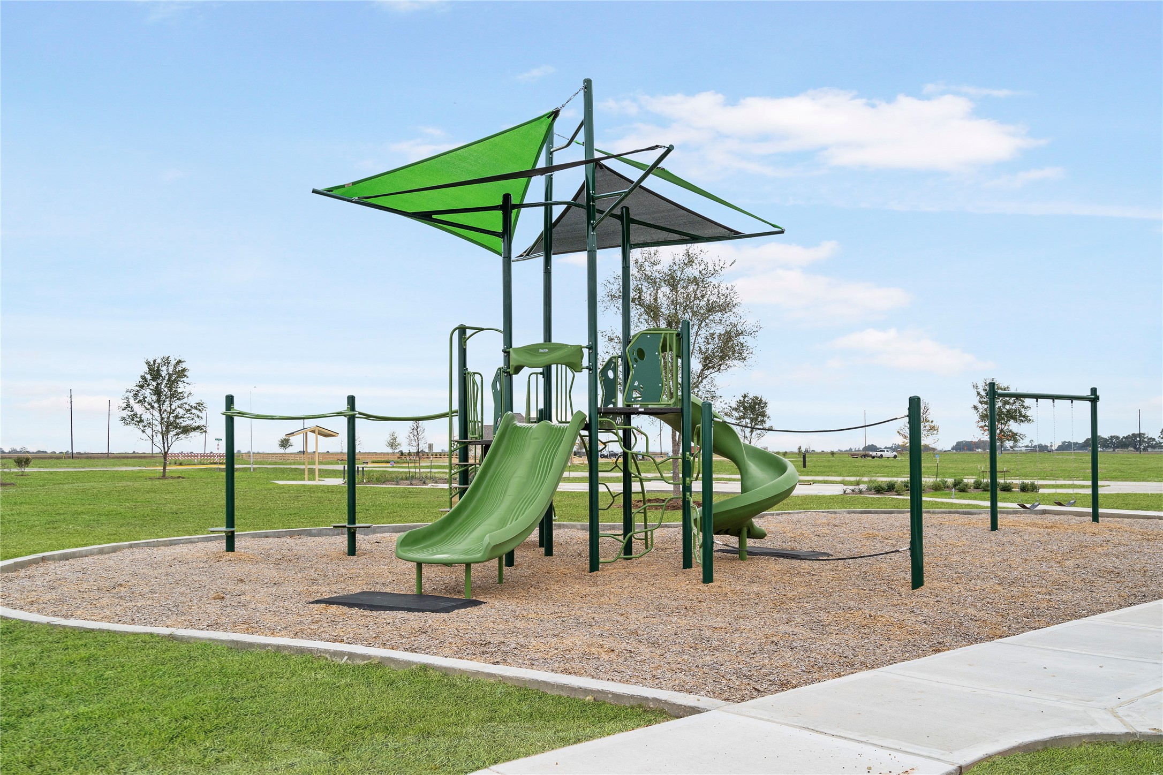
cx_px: 582
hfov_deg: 63.7
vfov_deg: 45.0
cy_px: 388
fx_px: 937
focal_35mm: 29
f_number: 7.1
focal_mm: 29
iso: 200
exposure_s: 1/640
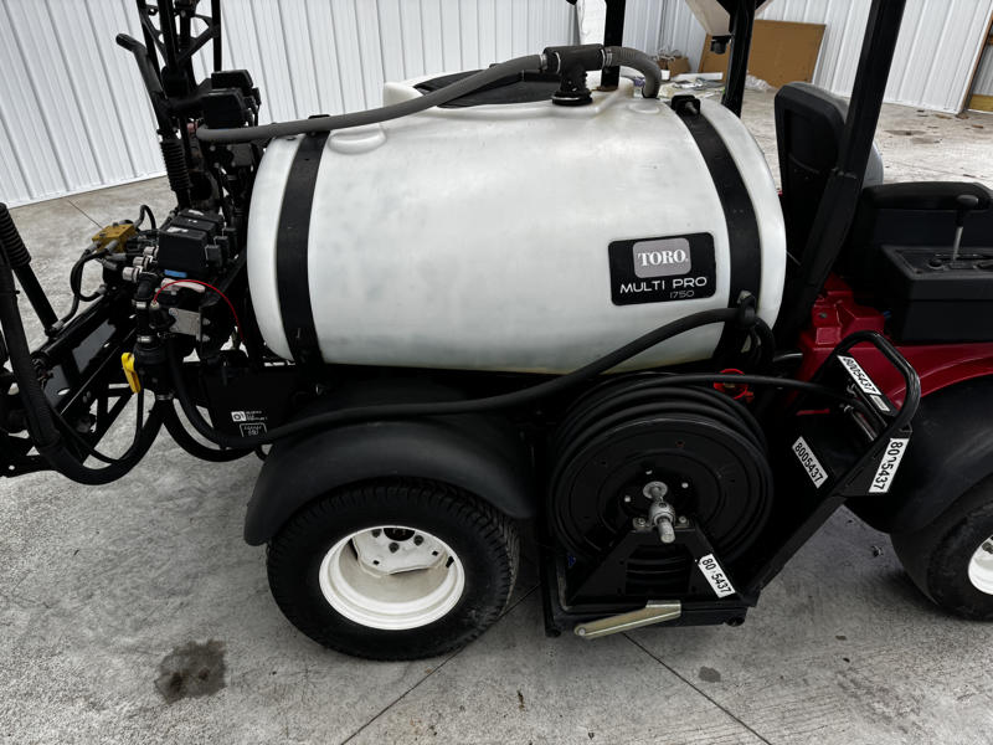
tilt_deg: -33.2
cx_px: 496
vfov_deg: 56.8
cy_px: 372
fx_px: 688
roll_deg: -0.4
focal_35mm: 24
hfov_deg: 71.6
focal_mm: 6.76
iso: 80
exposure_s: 1/120
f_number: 1.78
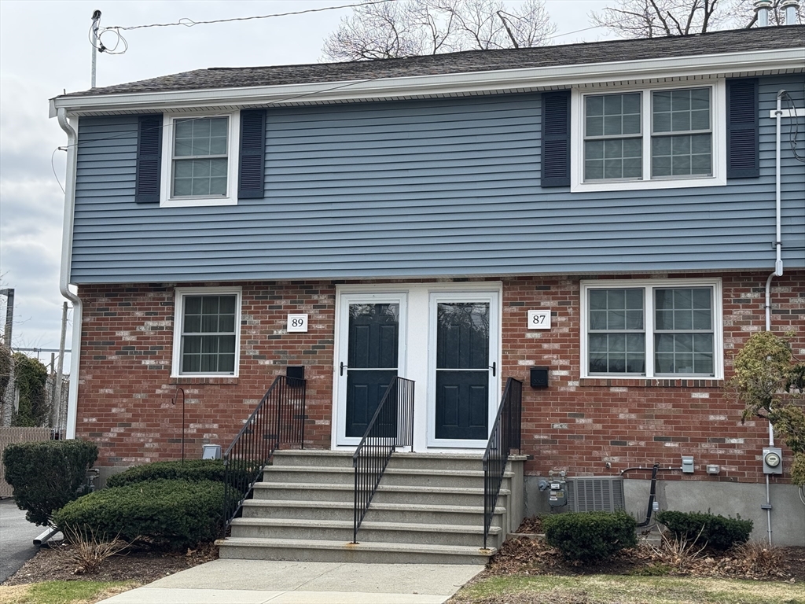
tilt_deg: +7.2
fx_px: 1116
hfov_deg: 39.7
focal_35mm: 48
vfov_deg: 30.3
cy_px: 302
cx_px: 402
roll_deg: -1.0
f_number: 1.78
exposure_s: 1/1869
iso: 64
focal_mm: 6.76
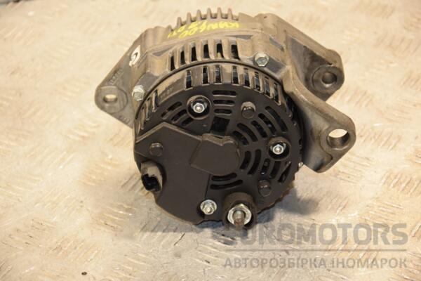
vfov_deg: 11.4
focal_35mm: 120
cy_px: 140
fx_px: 1403
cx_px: 210
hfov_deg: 17.1
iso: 800
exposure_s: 1/160
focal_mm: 80
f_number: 5.3
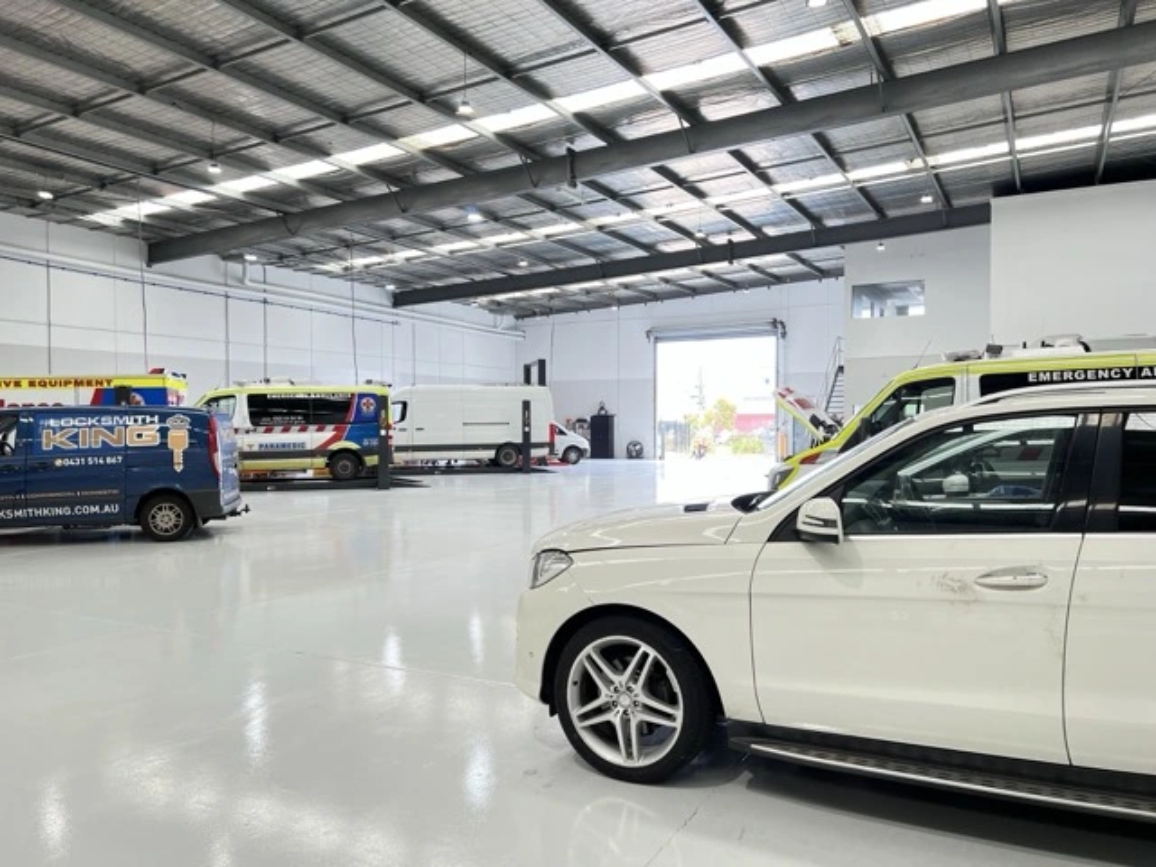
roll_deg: +0.2
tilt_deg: -1.3
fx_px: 868
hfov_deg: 67.3
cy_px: 434
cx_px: 578
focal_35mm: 26
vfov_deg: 53.1
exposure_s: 1/100
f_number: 1.5
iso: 64
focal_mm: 5.7
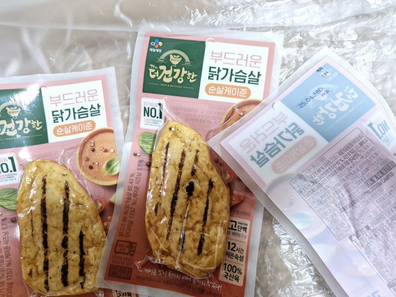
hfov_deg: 73.9
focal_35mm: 23
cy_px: 148
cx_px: 198
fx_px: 263
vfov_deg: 58.9
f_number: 1.8
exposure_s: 1/120
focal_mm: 5.54
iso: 640
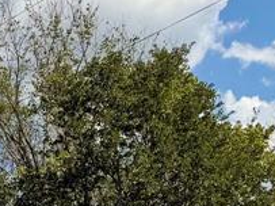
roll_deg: -0.3
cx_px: -366
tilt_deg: +3.0
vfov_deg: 11.5
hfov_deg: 12.9
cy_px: 352
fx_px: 961
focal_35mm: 121
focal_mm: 6.76
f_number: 1.78
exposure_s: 1/6711
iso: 80
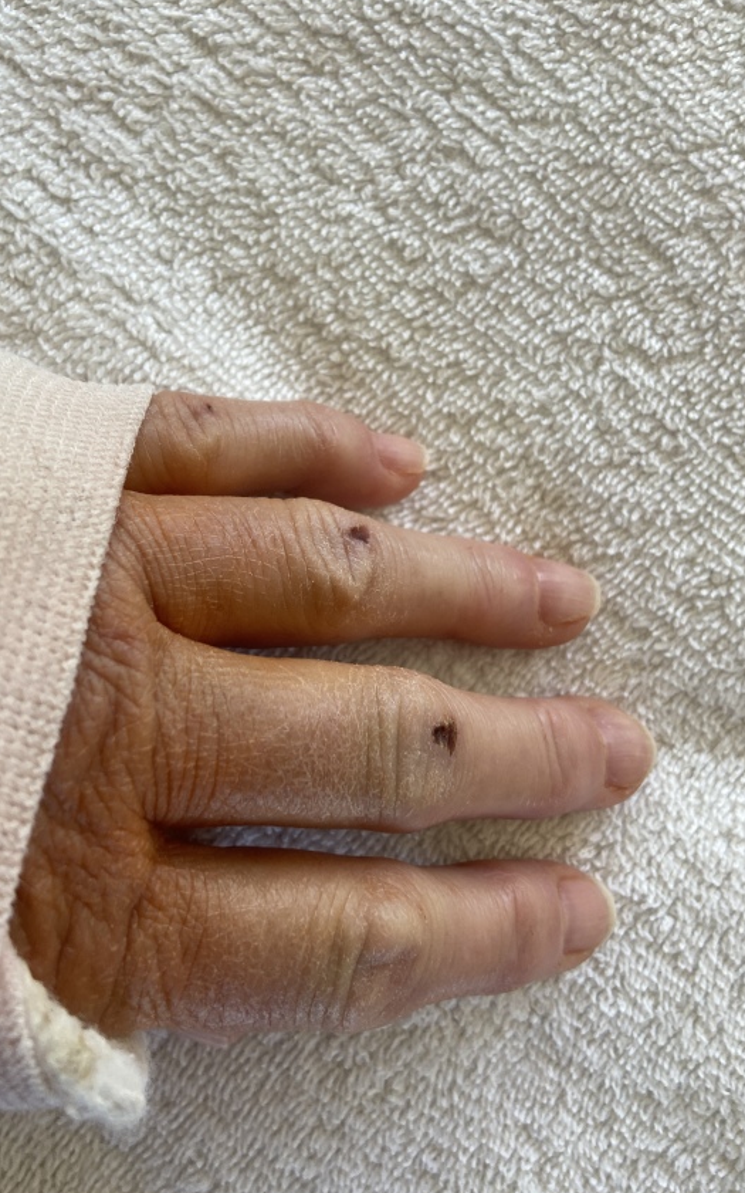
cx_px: 294
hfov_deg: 44.3
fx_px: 910
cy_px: 593
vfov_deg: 66.5
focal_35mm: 28
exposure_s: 1/120
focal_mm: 4.25
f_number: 1.8
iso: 80
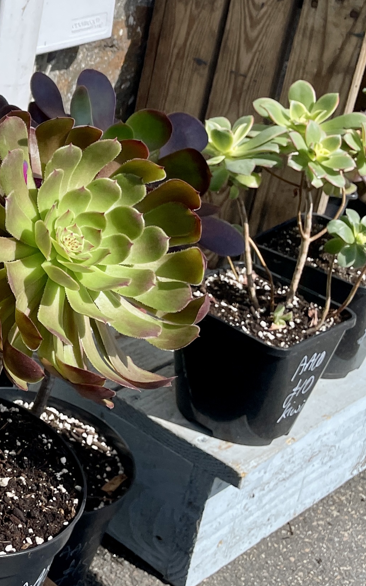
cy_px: 183
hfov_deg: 15.9
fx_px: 1085
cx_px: -313
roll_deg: -1.1
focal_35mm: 68
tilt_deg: -22.7
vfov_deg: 29.9
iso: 32
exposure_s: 1/2882
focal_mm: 4.2
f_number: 1.6
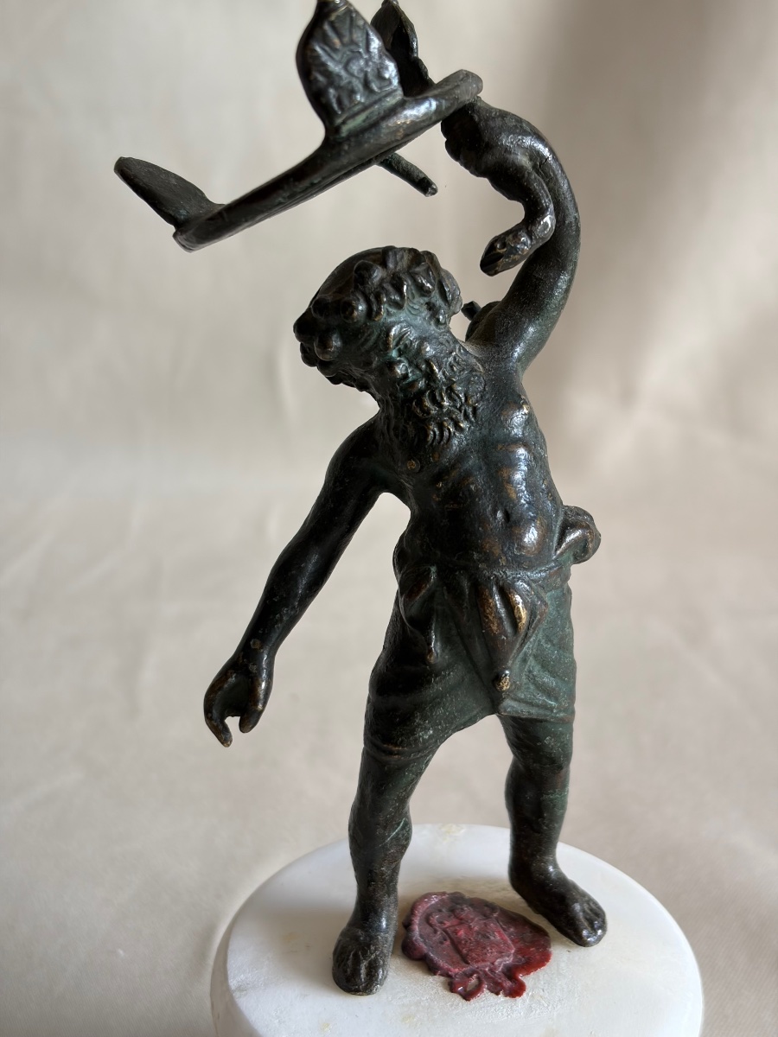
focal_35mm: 52
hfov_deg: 28.0
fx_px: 1558
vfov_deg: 36.8
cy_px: 518
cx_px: 389
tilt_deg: -21.2
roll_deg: -2.2
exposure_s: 1/60
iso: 64
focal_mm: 5.96
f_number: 1.6
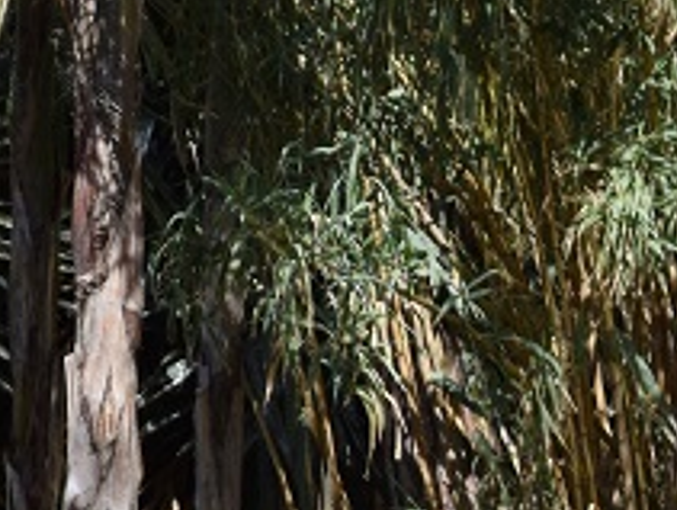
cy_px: 741
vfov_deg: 2.2
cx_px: 1242
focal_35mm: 682
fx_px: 13361
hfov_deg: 2.9
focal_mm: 100
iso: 200
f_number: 9
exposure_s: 1/320
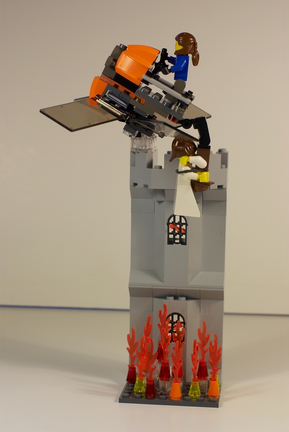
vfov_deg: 27.0
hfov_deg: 18.2
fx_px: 902
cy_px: 216
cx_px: 144
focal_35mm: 75
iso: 200
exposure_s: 1/10
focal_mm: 50
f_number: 9.5
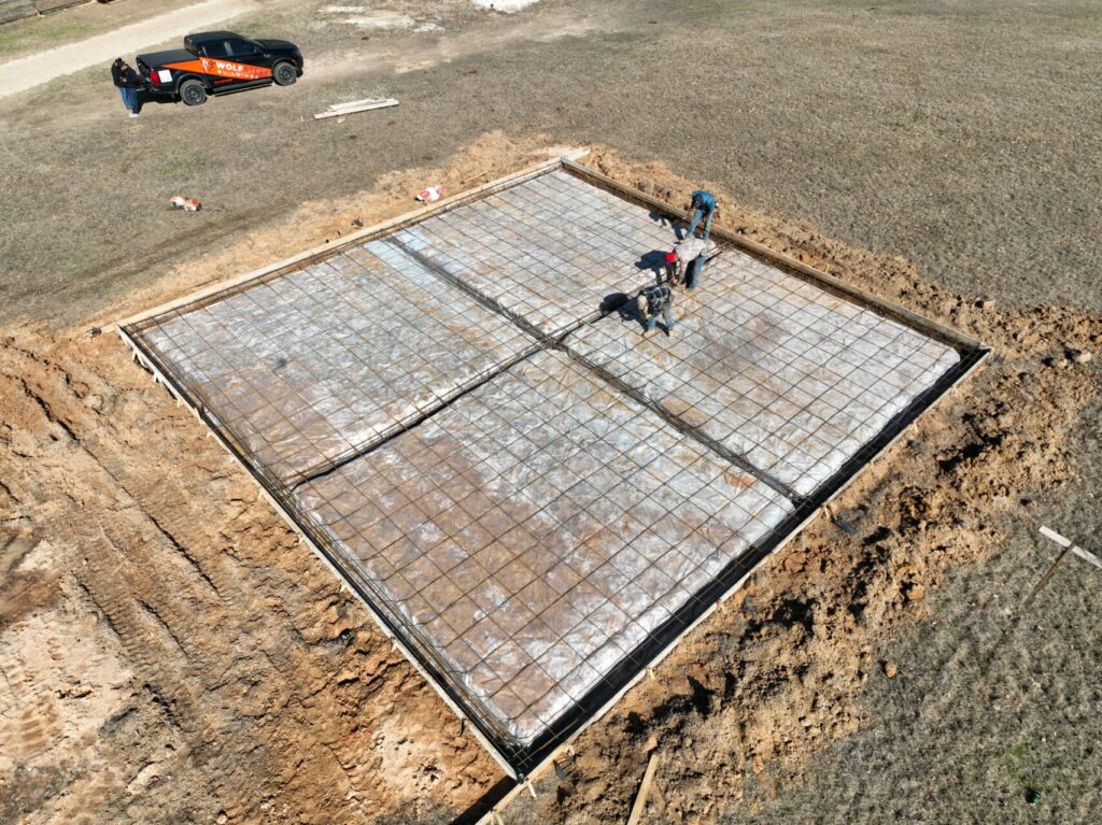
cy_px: 412
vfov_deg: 56.8
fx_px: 764
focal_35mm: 24
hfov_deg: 71.6
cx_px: 551
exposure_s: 1/1600
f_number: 2.8
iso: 100
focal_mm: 12.29
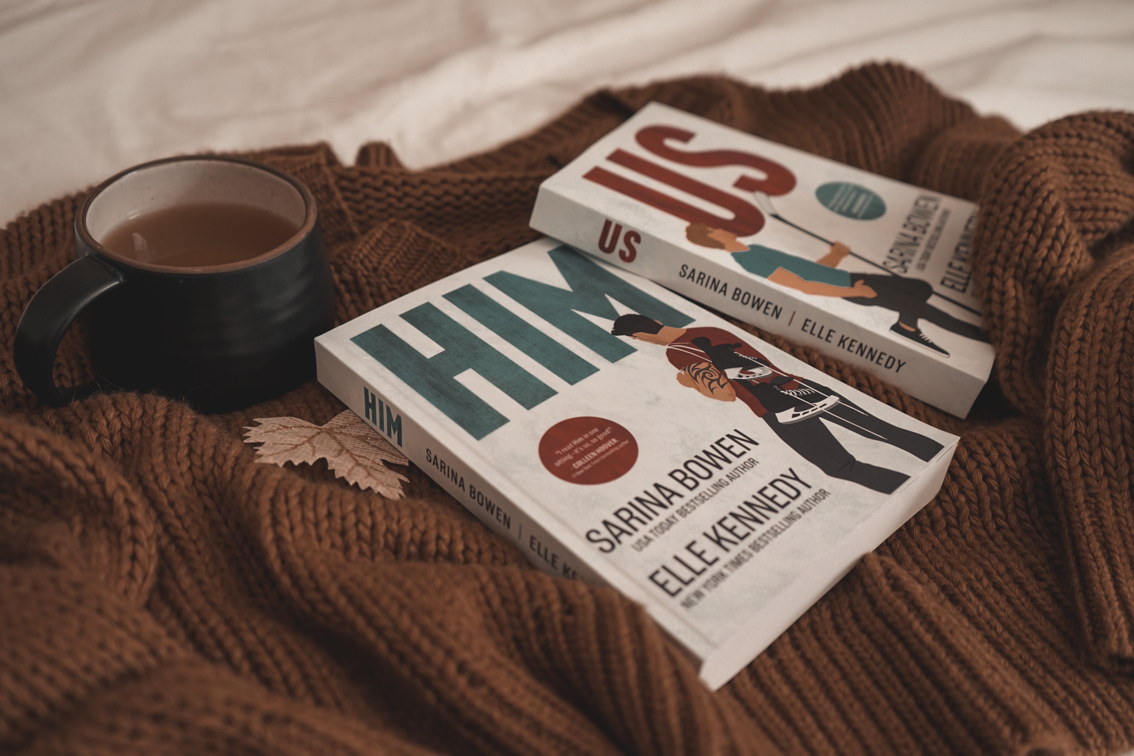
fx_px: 1039
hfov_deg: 57.2
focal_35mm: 33
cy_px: 378
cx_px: 567
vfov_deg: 40.0
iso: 1000
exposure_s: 1/60
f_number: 4
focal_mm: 33
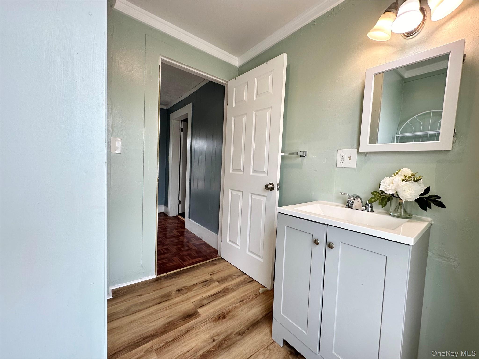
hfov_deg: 102.1
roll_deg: -3.1
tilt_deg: -2.9
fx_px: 194
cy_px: 180
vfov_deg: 85.7
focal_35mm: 14
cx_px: 240
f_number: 2.2
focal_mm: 2.22
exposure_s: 1/120
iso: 80
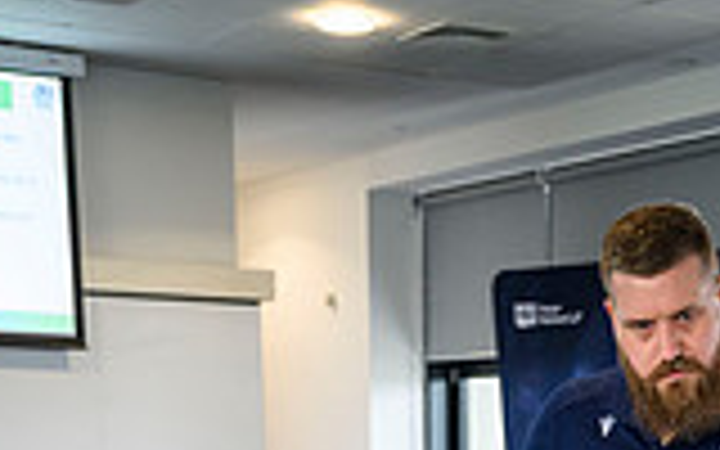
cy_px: 958
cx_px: 572
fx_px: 1825
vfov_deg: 12.1
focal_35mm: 93
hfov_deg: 22.0
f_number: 3.2
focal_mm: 32.5
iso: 3200
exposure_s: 1/500
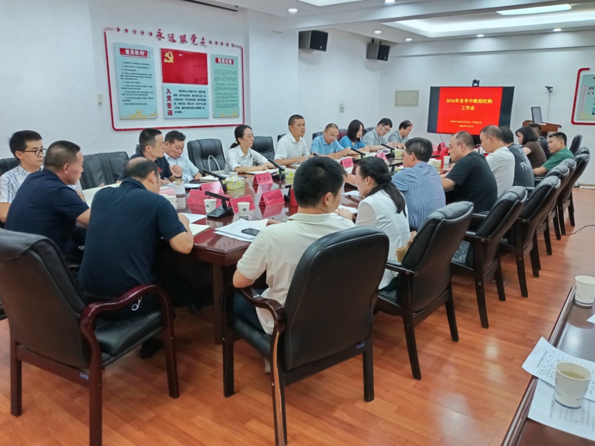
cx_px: 298
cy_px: 223
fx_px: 464
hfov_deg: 65.3
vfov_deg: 51.4
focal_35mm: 27
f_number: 1.8
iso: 225
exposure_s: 1/33.3
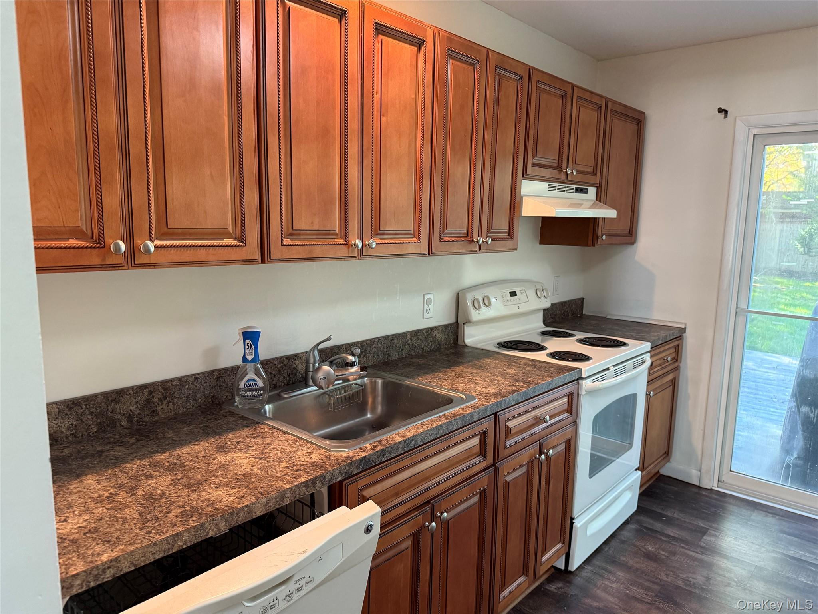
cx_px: 409
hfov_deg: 71.6
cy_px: 307
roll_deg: -1.1
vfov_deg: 56.8
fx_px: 567
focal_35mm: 24
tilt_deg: -5.3
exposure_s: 1/60
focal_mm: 6.76
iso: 320
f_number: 1.78
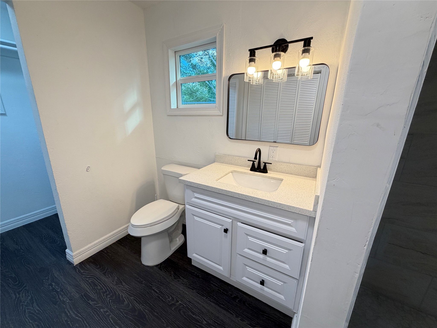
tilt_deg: -14.9
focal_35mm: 14
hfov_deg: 102.1
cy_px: 164
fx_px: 177
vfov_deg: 85.7
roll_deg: +0.0
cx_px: 218
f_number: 2.2
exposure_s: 1/120
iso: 200
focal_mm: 2.22
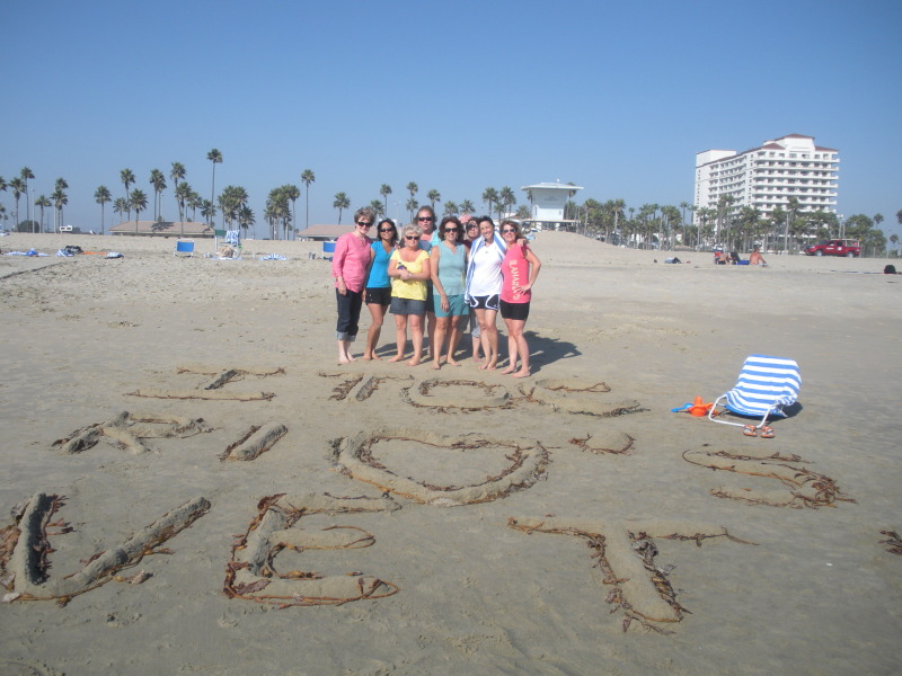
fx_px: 938
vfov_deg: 39.7
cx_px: 451
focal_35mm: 36
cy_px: 338
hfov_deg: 51.4
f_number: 3.5
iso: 64
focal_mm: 6.3
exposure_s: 1/896
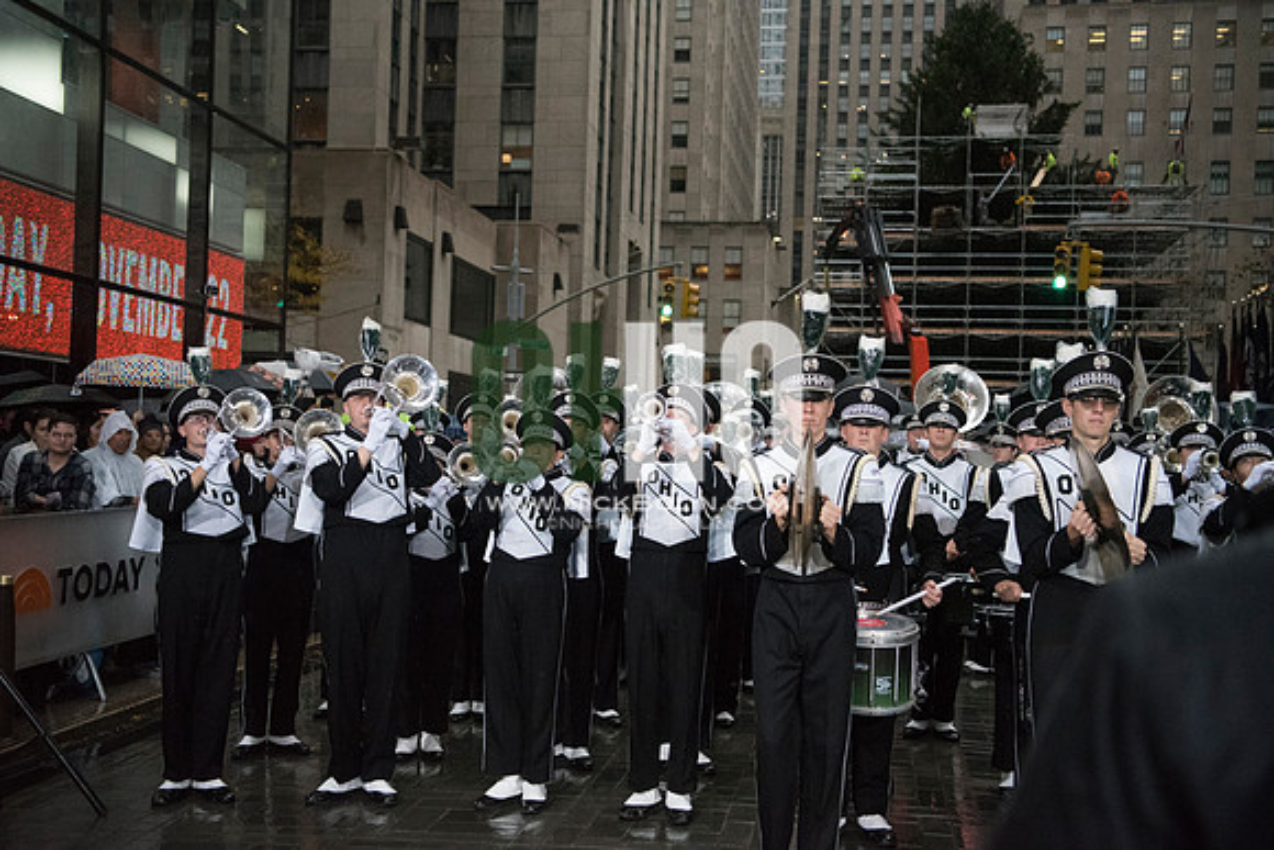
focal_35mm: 44
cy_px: 425
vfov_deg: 30.5
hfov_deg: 44.5
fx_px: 1557
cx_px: 637
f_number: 2.8
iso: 10000
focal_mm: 44
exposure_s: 1/4000
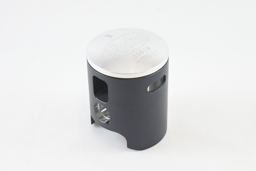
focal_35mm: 69
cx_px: 128
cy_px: 86
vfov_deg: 19.7
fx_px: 491
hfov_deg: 29.2
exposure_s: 1/100
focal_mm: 25.6
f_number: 5.3
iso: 800
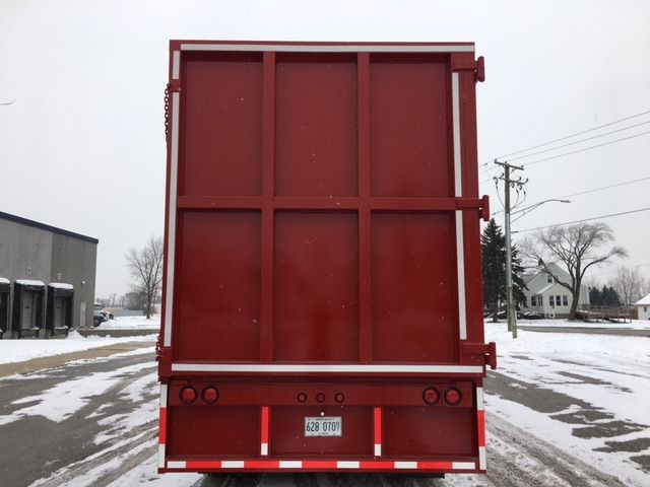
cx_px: 325
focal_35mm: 29
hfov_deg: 61.7
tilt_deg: +8.0
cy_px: 244
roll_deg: +0.8
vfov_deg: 48.2
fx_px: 545
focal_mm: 4.15
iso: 25
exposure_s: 1/503
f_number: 2.2
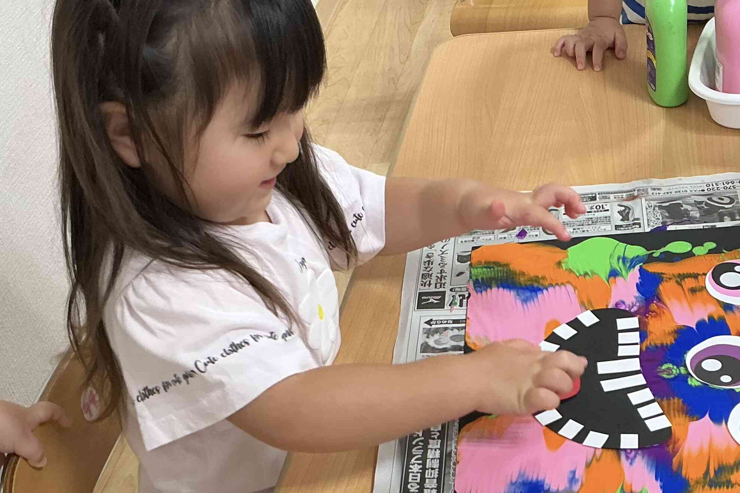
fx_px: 863
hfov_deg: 45.8
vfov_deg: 31.8
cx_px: 485
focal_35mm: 42
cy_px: 291
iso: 64
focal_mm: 3
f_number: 1.8
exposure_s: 1/120
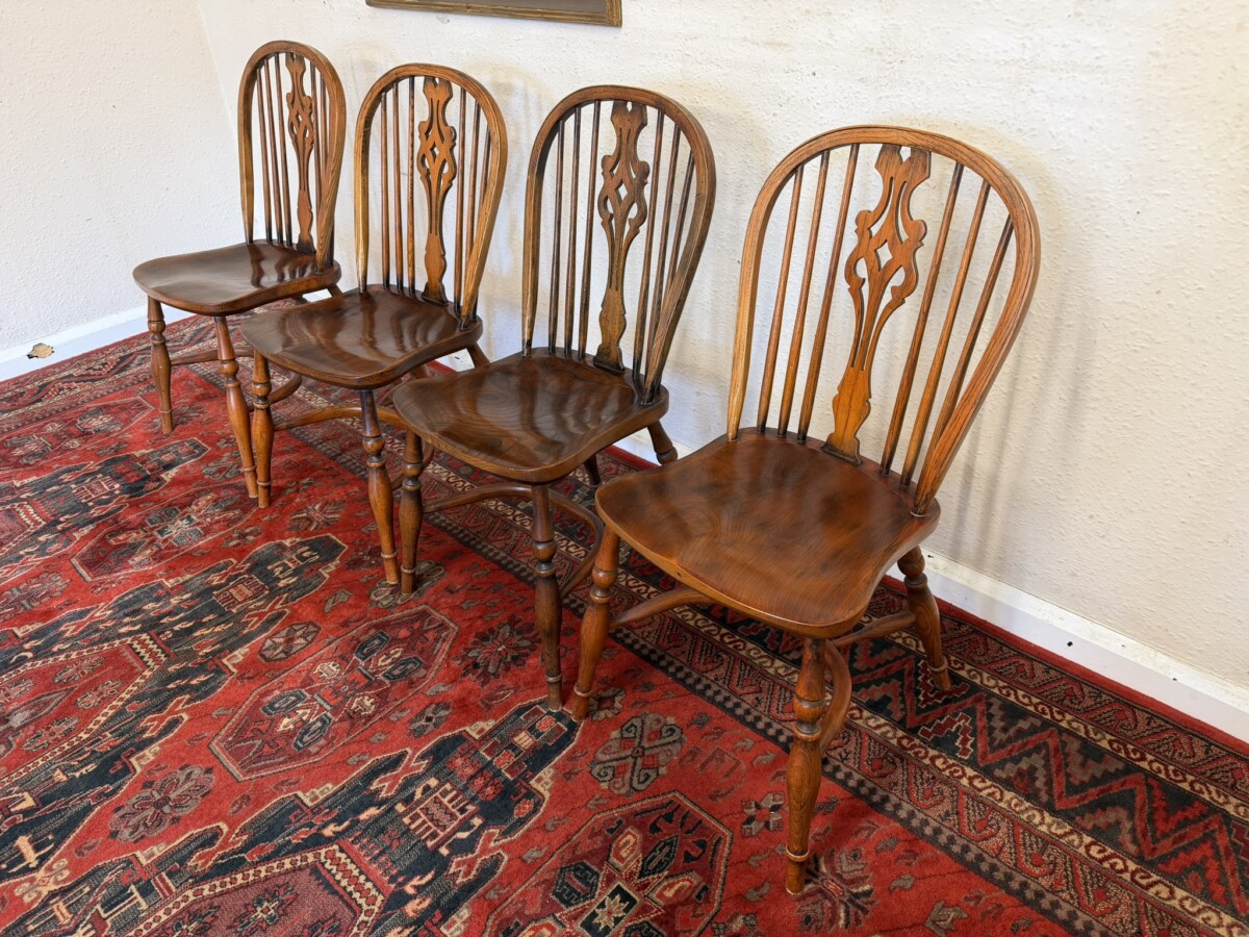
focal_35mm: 24
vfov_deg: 56.8
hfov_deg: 71.6
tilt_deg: -33.7
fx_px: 866
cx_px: 624
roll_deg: +3.6
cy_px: 468
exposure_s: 1/50
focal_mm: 6.76
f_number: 1.78
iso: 160
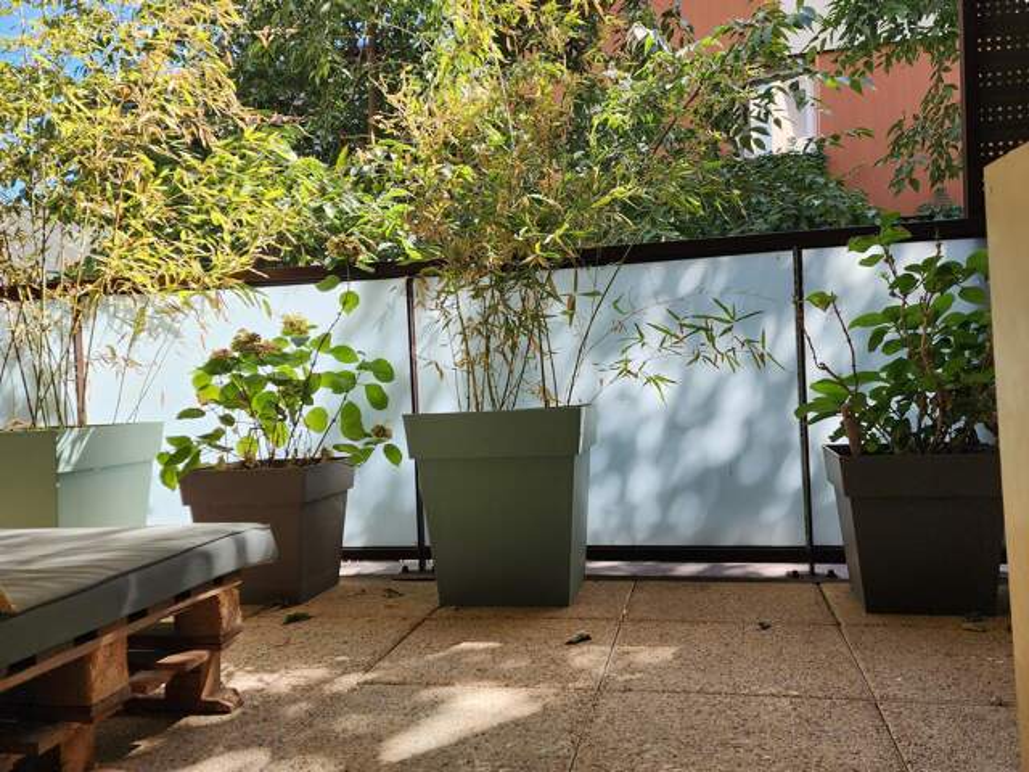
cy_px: 386
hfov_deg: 73.9
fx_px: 684
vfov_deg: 58.9
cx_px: 514
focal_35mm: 23
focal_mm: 6.4
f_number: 1.8
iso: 12
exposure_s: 1/203
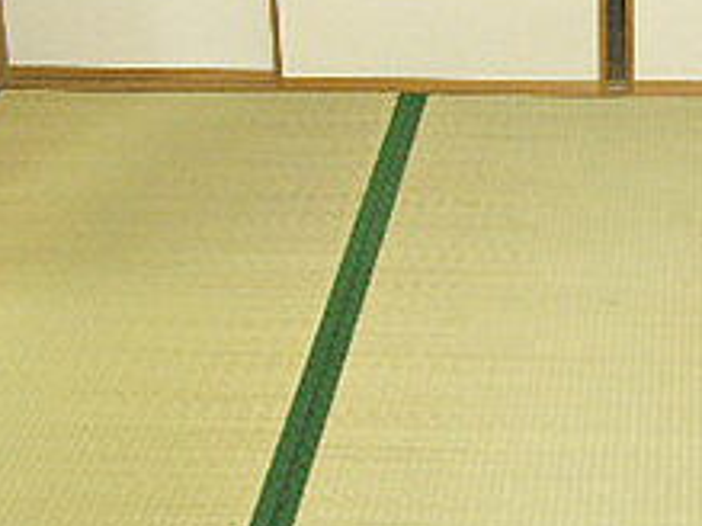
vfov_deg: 15.2
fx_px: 1946
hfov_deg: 20.2
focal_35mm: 96
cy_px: 35
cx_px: 571
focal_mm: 5.8
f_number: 2.8
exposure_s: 1/30
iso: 320
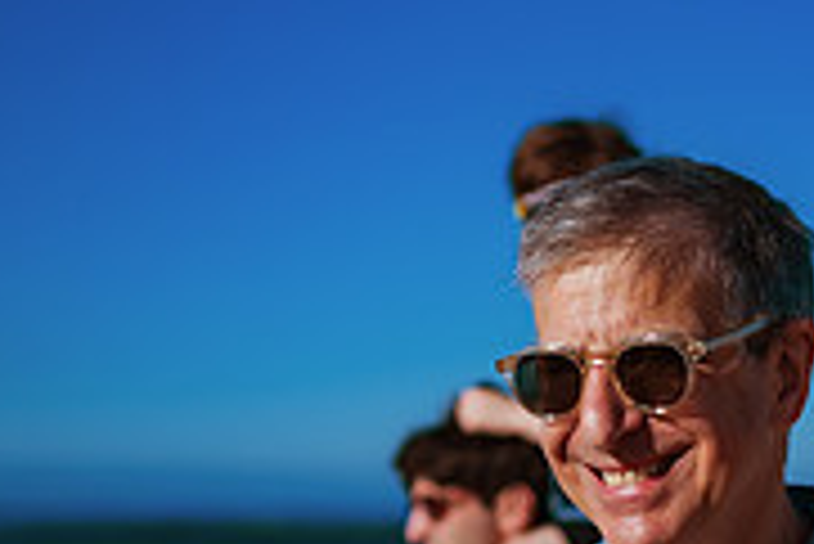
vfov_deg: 12.1
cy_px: 596
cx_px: 571
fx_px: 2534
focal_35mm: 112
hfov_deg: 18.2
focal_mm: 35
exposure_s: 1/8000
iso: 50
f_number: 1.8
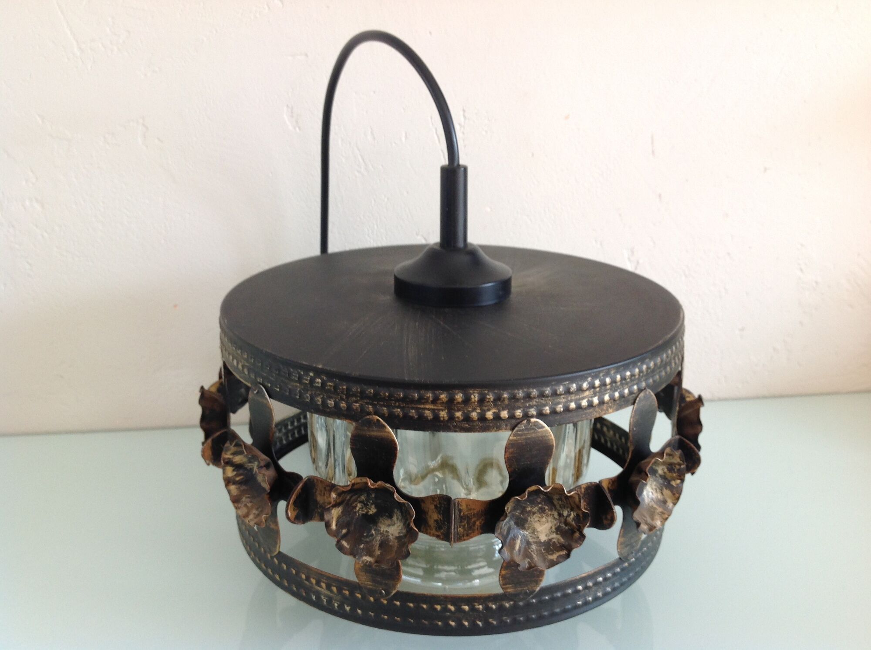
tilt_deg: -18.2
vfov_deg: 40.6
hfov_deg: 52.7
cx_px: 436
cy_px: 325
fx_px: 879
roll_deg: -0.2
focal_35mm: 35
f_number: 2.4
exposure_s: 1/40
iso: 64
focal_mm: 4.28
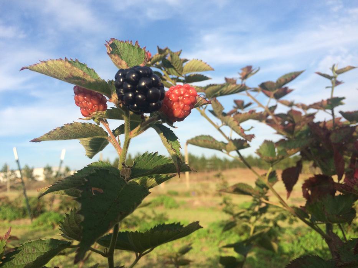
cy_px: 134
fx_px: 300
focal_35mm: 29
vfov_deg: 48.2
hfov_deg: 61.7
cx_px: 179
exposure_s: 1/1325
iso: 32
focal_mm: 4.15
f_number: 2.2
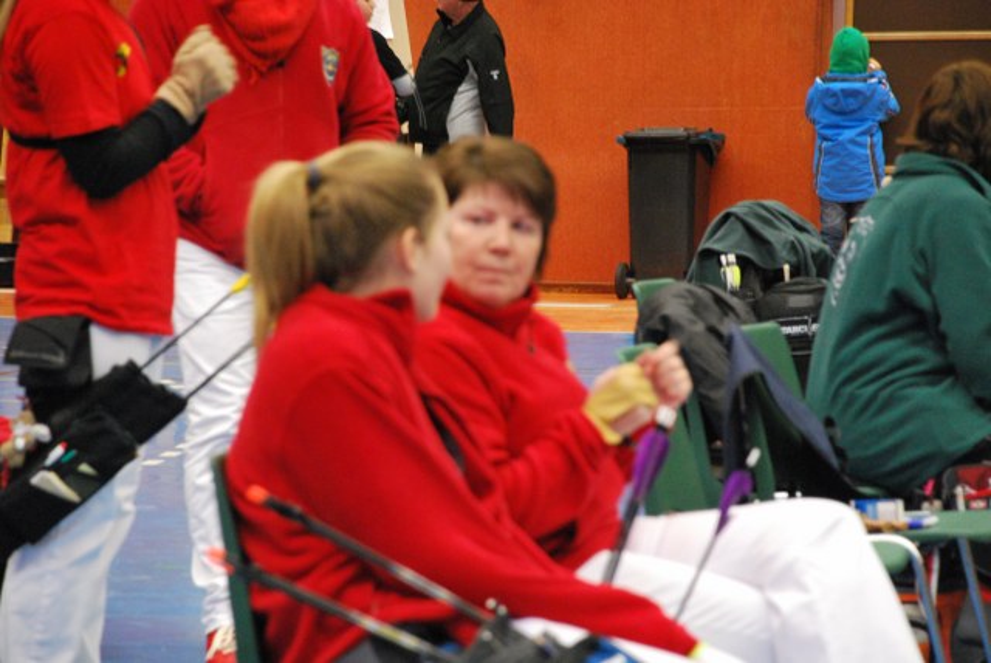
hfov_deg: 12.2
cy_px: 332
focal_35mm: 168
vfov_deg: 8.2
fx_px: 4629
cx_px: 496
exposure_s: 1/30
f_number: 5.6
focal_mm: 112
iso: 1600
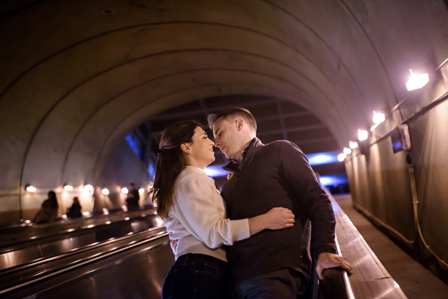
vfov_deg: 37.9
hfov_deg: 54.4
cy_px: 150
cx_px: 224
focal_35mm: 35
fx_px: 436
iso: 3200
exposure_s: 1/200
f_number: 2
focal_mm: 35
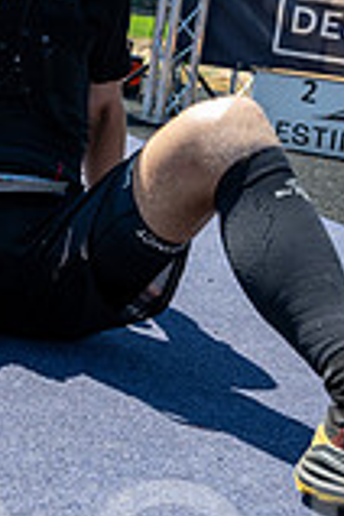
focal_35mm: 92
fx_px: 1319
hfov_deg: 14.5
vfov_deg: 21.8
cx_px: -36
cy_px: 91
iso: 160
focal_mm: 32.5
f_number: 6.3
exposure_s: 1/640
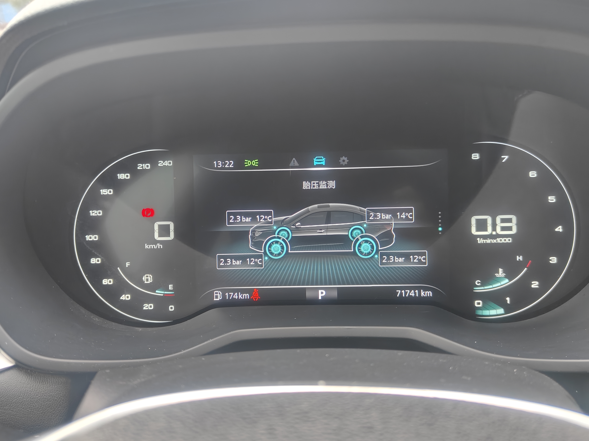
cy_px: 220
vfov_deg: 44.2
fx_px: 544
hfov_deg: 56.8
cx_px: 294
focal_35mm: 32
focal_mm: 5.59
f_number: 1.8
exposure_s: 1/45
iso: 640
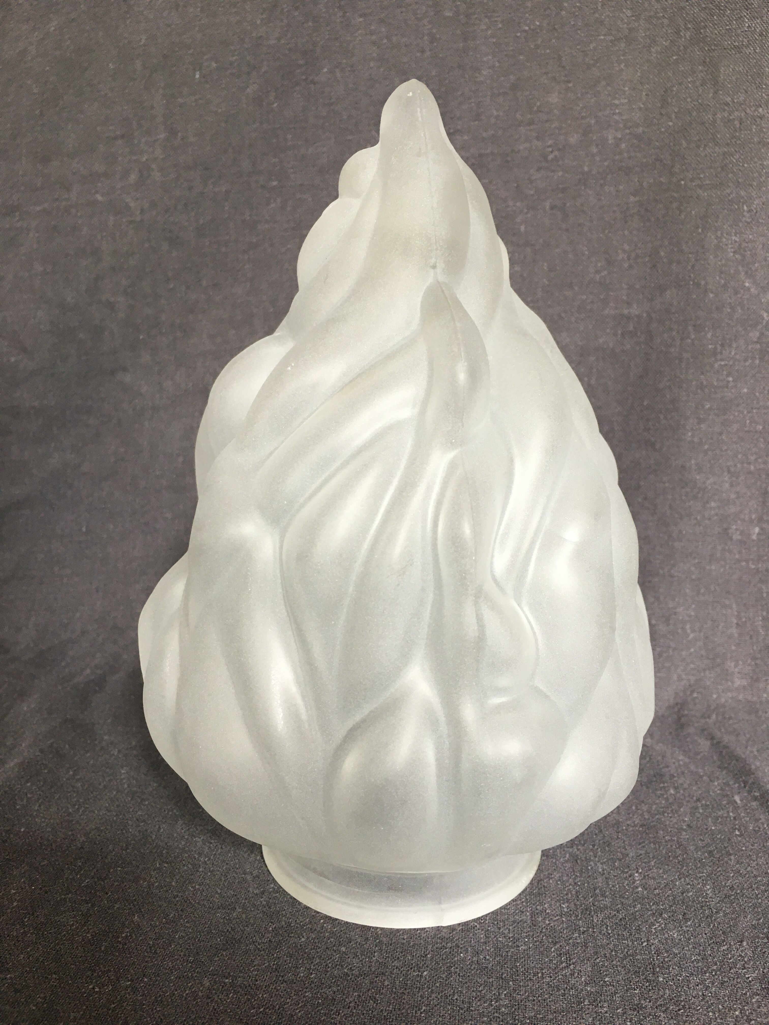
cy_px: 512
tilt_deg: -11.6
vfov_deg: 61.7
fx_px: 859
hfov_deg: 48.2
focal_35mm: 29
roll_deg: -0.3
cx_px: 384
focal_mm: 4.15
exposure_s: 1/33
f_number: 2.2
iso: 100
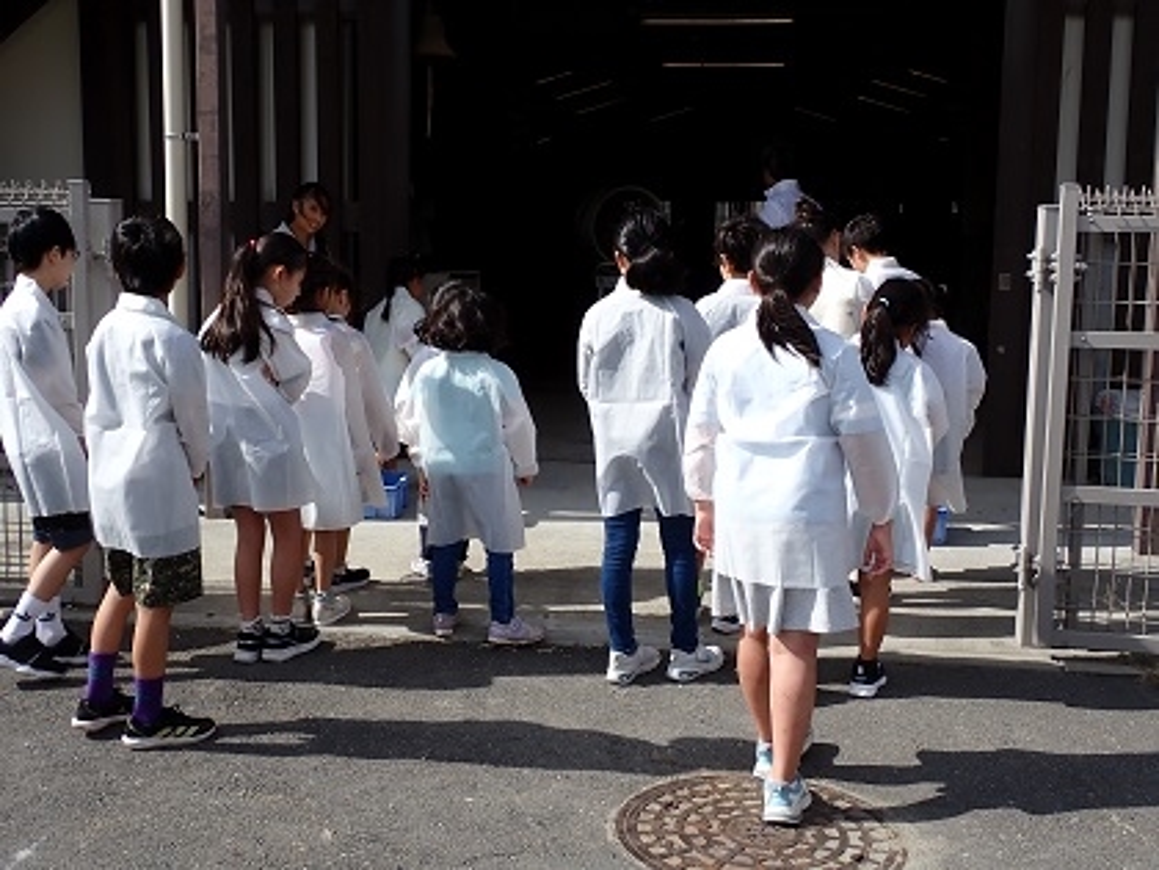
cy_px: 435
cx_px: 580
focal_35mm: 41
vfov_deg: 35.1
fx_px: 1373
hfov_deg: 45.8
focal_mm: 7.31
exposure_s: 1/800
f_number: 4
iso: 100
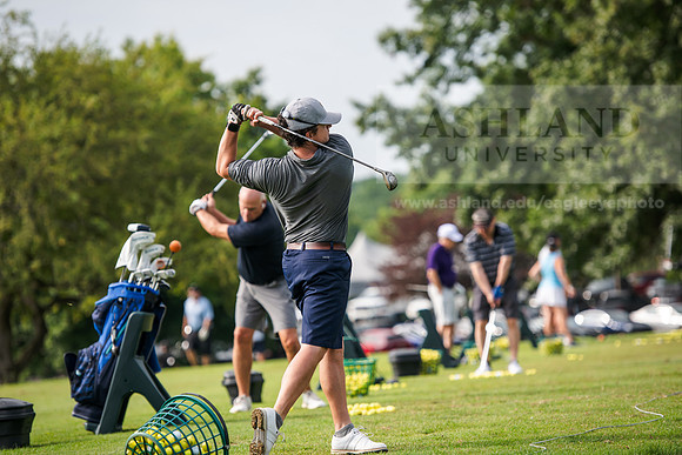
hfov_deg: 13.2
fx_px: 2937
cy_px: 228
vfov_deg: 8.9
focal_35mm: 155
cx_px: 341
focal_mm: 155
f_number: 3.2
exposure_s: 1/640
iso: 80
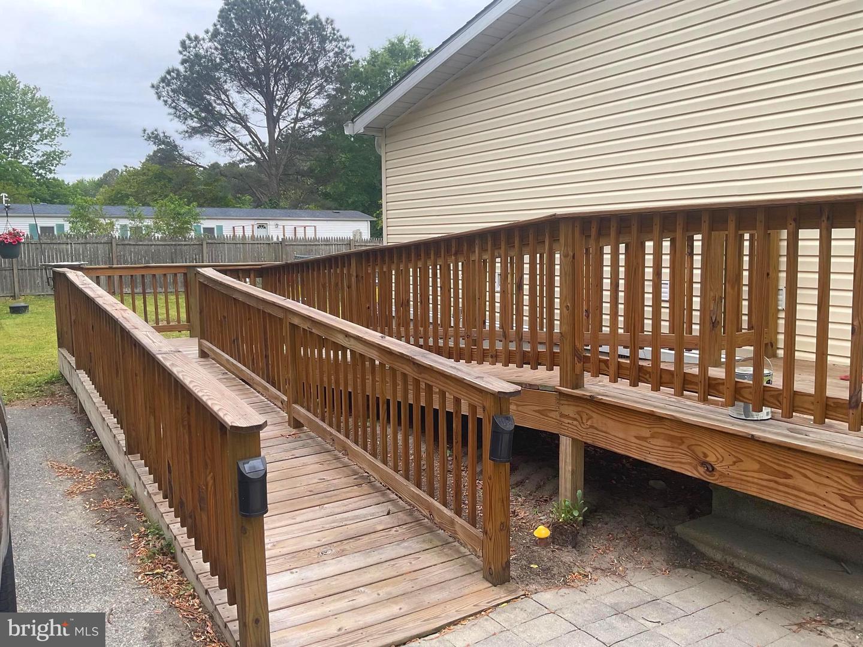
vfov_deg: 48.2
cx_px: 432
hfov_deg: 61.7
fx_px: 723
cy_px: 324
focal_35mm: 29
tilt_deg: -7.5
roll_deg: +0.1
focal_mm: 3
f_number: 1.8
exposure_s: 1/253
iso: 16
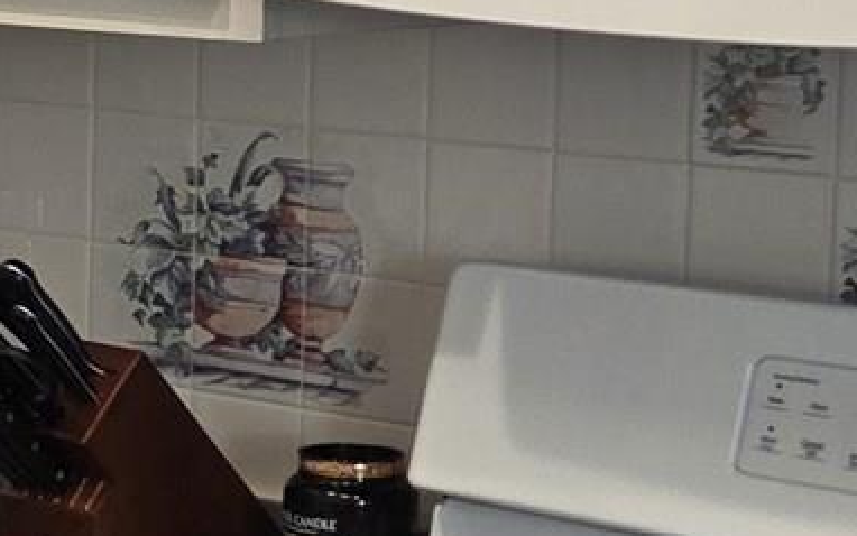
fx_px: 3434
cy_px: 209
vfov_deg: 8.9
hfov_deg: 13.6
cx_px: -292
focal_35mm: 147
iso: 160
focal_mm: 5.4
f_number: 1.8
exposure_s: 1/120
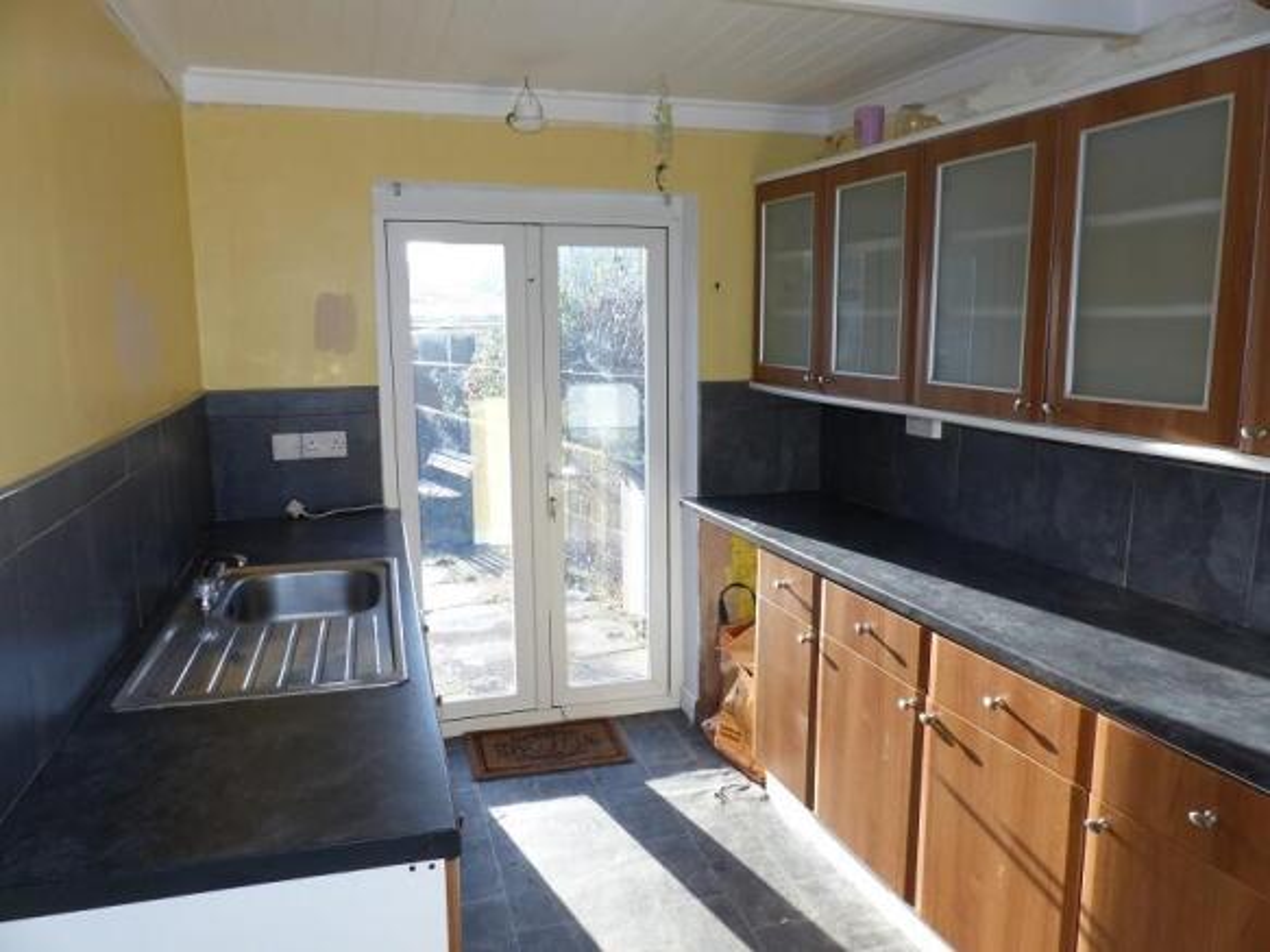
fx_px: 917
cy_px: 476
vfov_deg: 54.9
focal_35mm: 25
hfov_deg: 69.4
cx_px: 635
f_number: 3.5
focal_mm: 4.5
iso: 100
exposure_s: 1/100
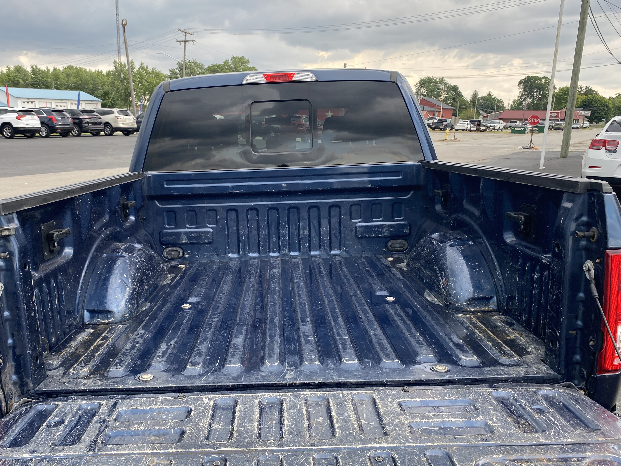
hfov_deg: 59.8
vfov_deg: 46.8
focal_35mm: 30
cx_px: 279
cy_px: 252
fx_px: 538
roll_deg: -0.7
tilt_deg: -11.2
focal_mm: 4.25
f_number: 1.8
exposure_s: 1/284
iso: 32
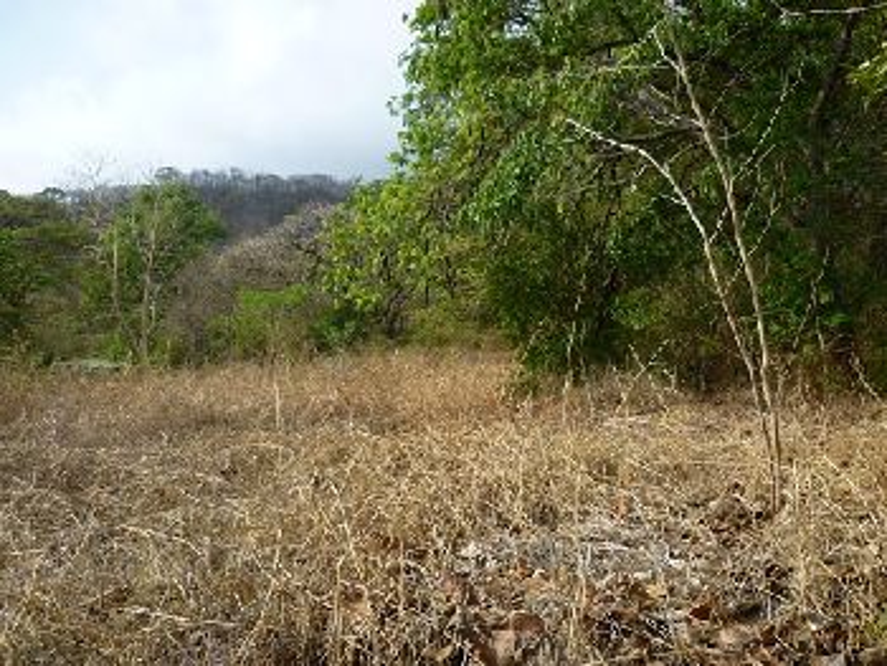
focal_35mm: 31
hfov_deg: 58.3
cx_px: 444
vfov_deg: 45.5
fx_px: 795
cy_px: 333
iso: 80
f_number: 2.8
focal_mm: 5.5
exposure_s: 1/800
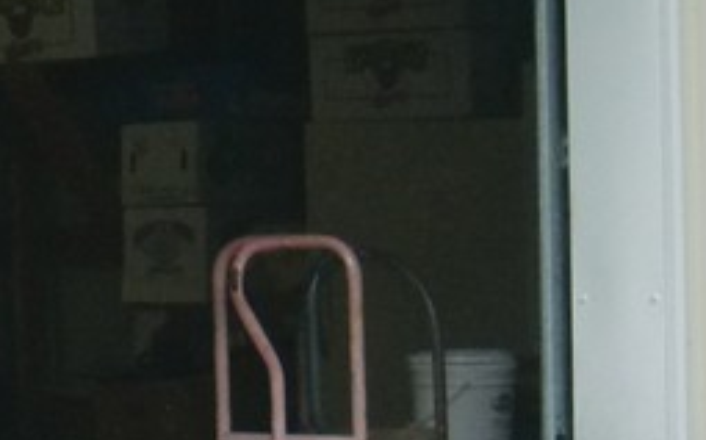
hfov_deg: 12.8
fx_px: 3115
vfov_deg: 8.1
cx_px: 11
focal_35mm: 162
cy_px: 191
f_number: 3.9
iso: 125
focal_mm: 6.66
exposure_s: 1/60
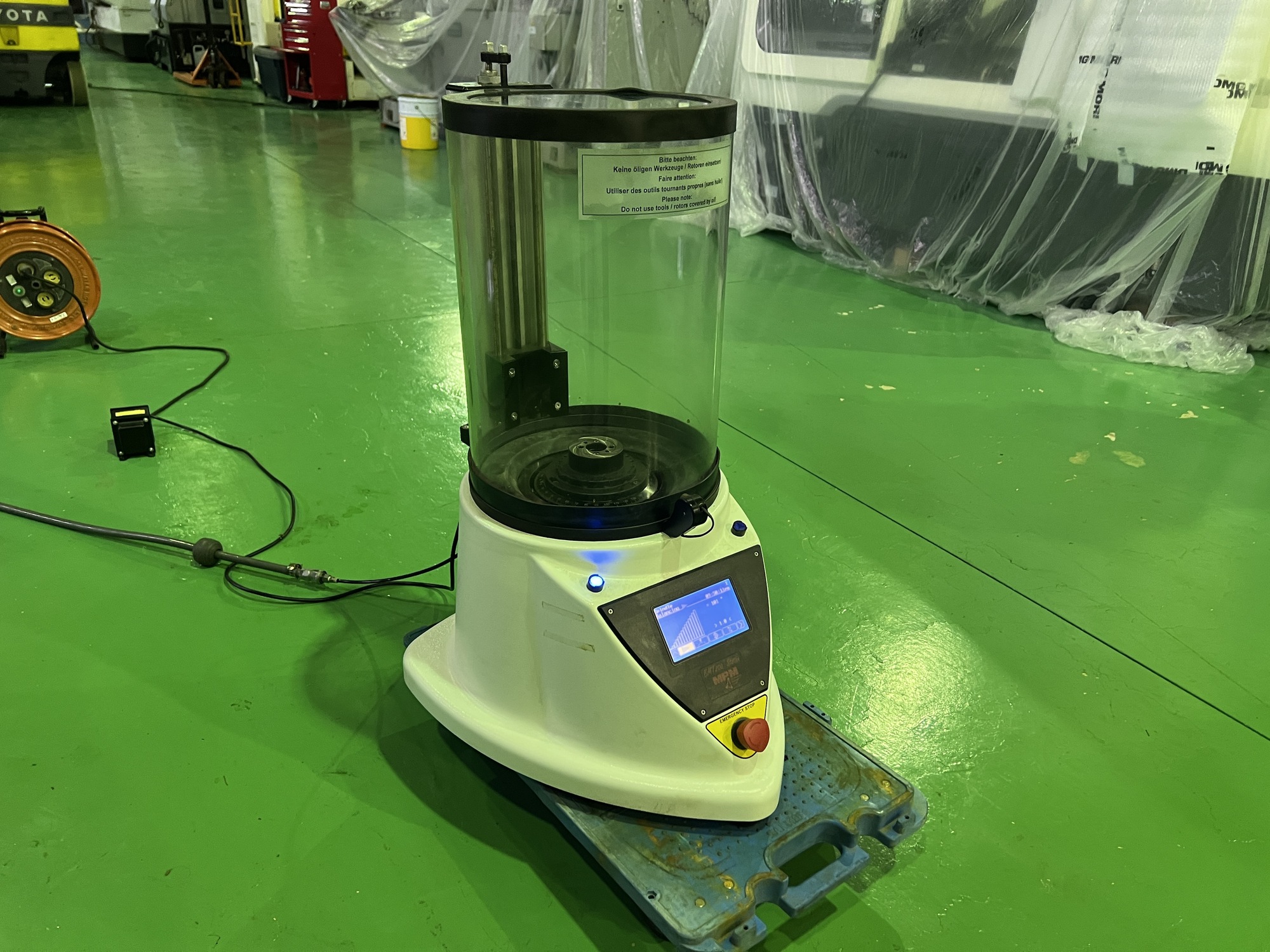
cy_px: 476
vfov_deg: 53.1
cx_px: 635
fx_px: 954
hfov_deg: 67.3
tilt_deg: -24.1
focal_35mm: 26
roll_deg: -2.8
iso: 320
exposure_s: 1/50
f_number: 1.5
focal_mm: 5.7
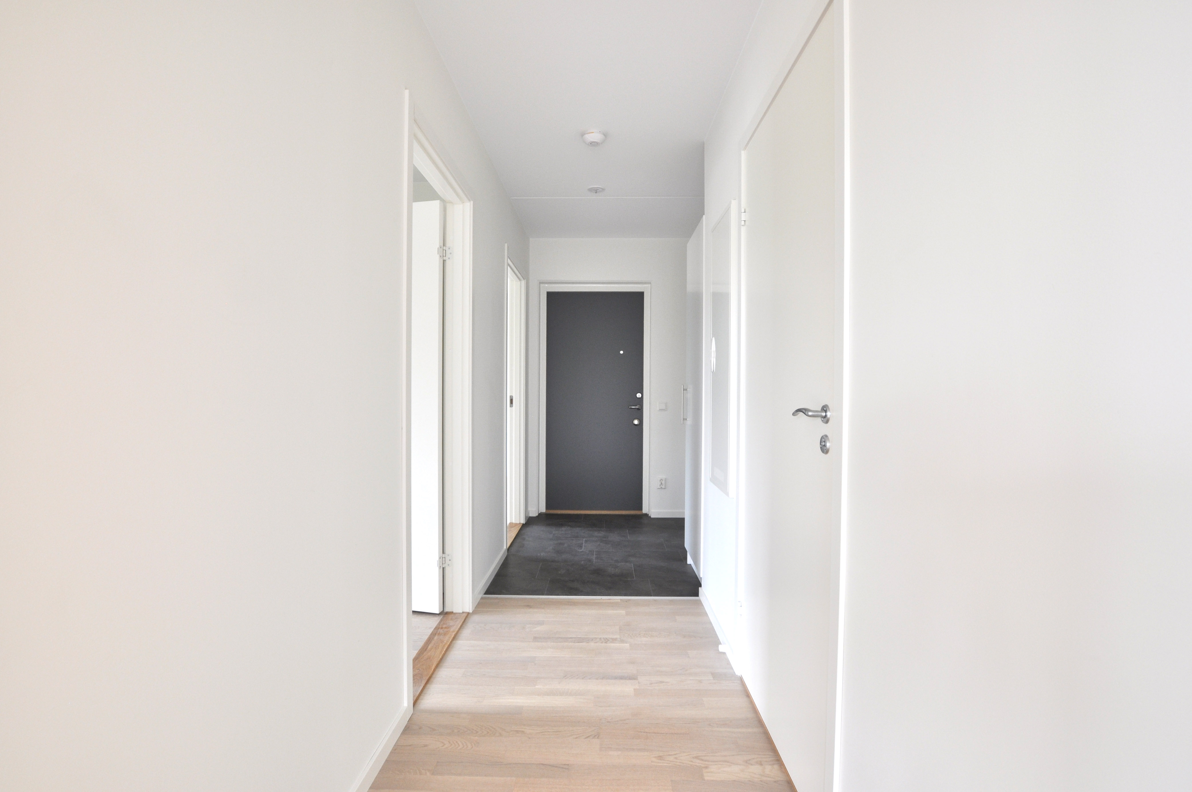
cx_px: 596
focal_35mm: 15
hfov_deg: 100.5
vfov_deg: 77.2
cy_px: 396
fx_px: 496
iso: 200
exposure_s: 1/10
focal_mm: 10
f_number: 8
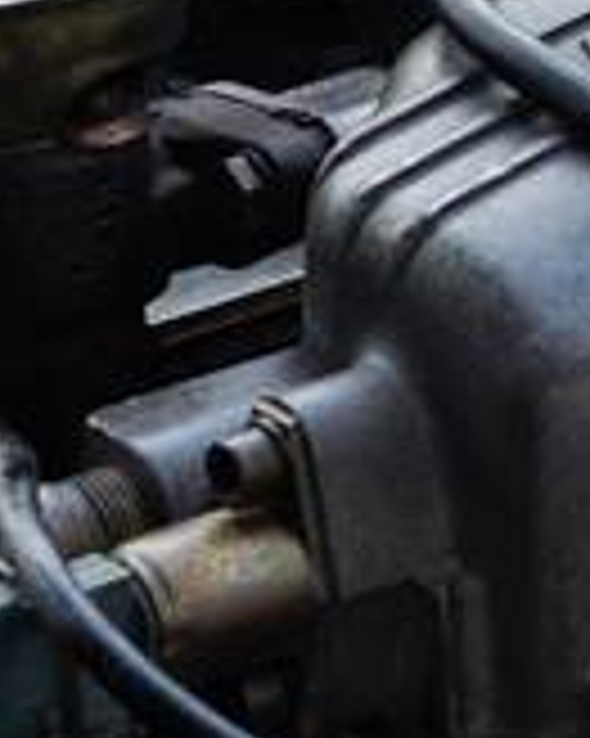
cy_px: -531
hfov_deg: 2.5
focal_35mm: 616
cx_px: 1112
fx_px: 13458
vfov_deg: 3.1
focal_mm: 112
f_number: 6.3
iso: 200
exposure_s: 1/125
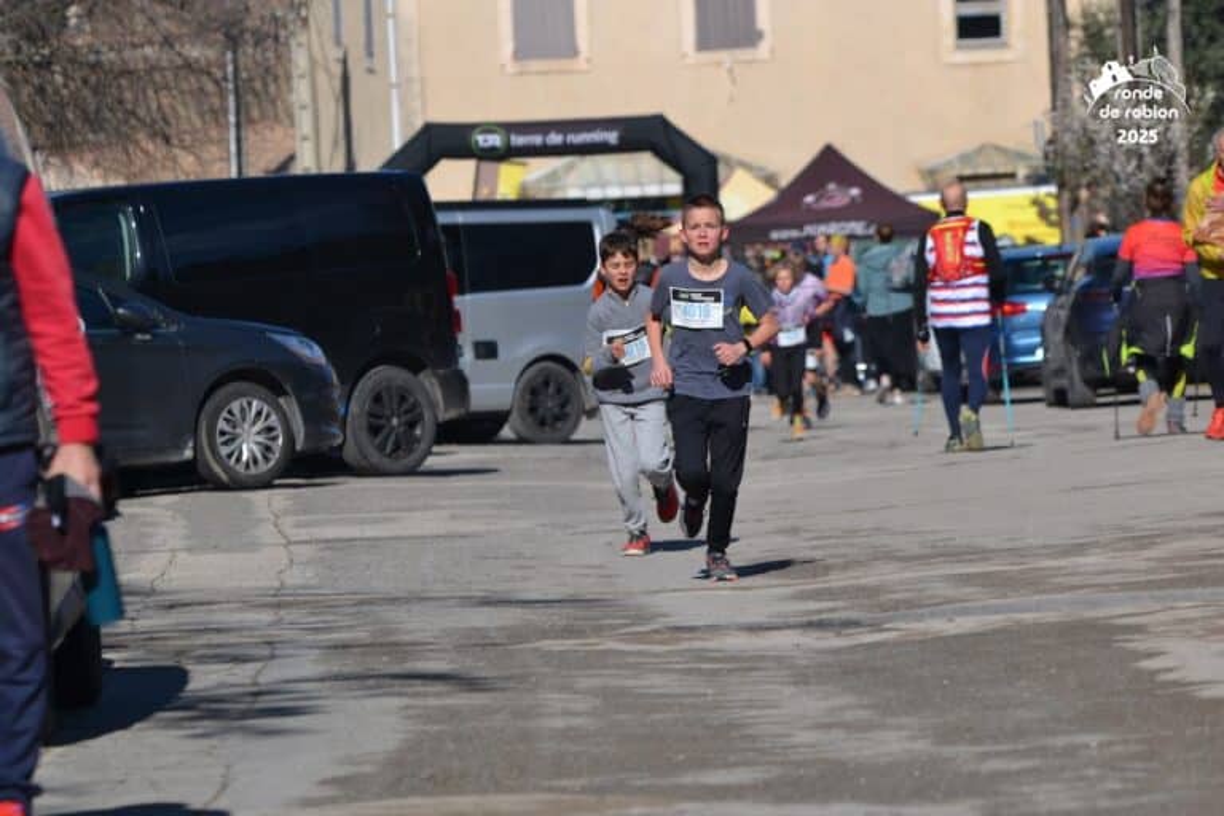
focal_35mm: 360
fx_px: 12239
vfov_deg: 3.8
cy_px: 408
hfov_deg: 5.7
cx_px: 612
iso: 400
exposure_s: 1/2000
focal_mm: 240
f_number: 7.1
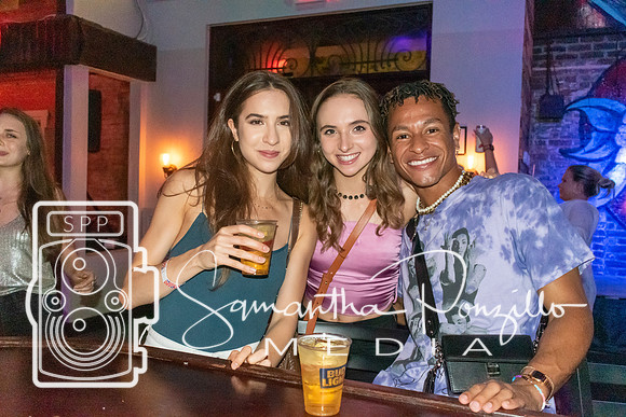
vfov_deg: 40.0
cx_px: 313
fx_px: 574
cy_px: 208
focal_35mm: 33
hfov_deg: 57.2
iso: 6400
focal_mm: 22
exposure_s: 1/60
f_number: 3.8
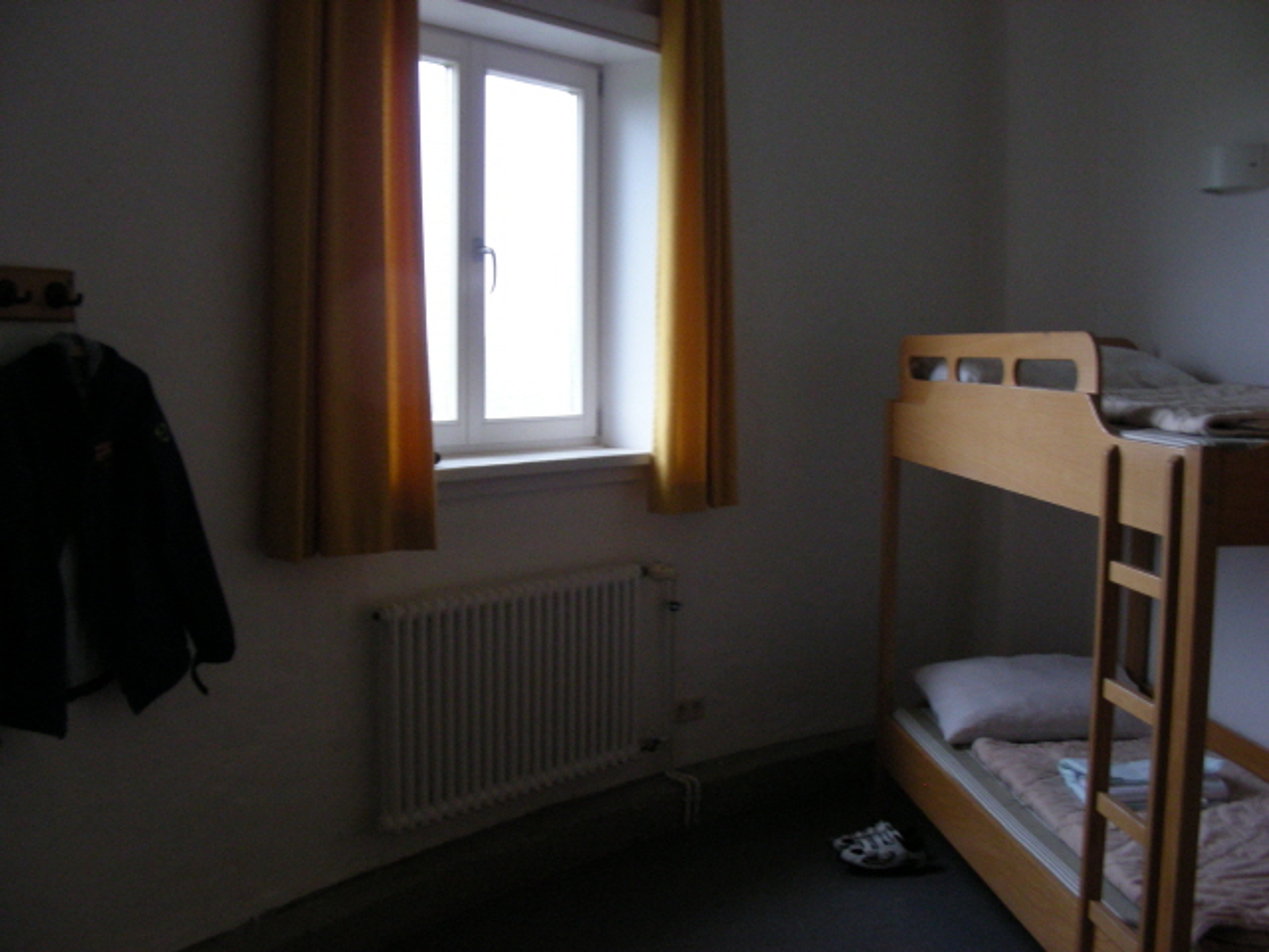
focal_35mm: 38
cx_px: 634
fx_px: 1393
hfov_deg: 49.0
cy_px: 476
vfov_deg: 37.7
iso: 209
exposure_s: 1/7.9
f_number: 3.5
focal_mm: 6.3
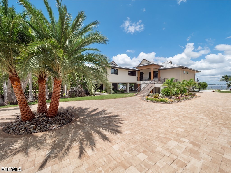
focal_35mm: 14
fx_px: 93
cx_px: 116
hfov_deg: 102.1
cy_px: 86
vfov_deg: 85.7
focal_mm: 7
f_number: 7.1
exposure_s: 1/1250
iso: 200
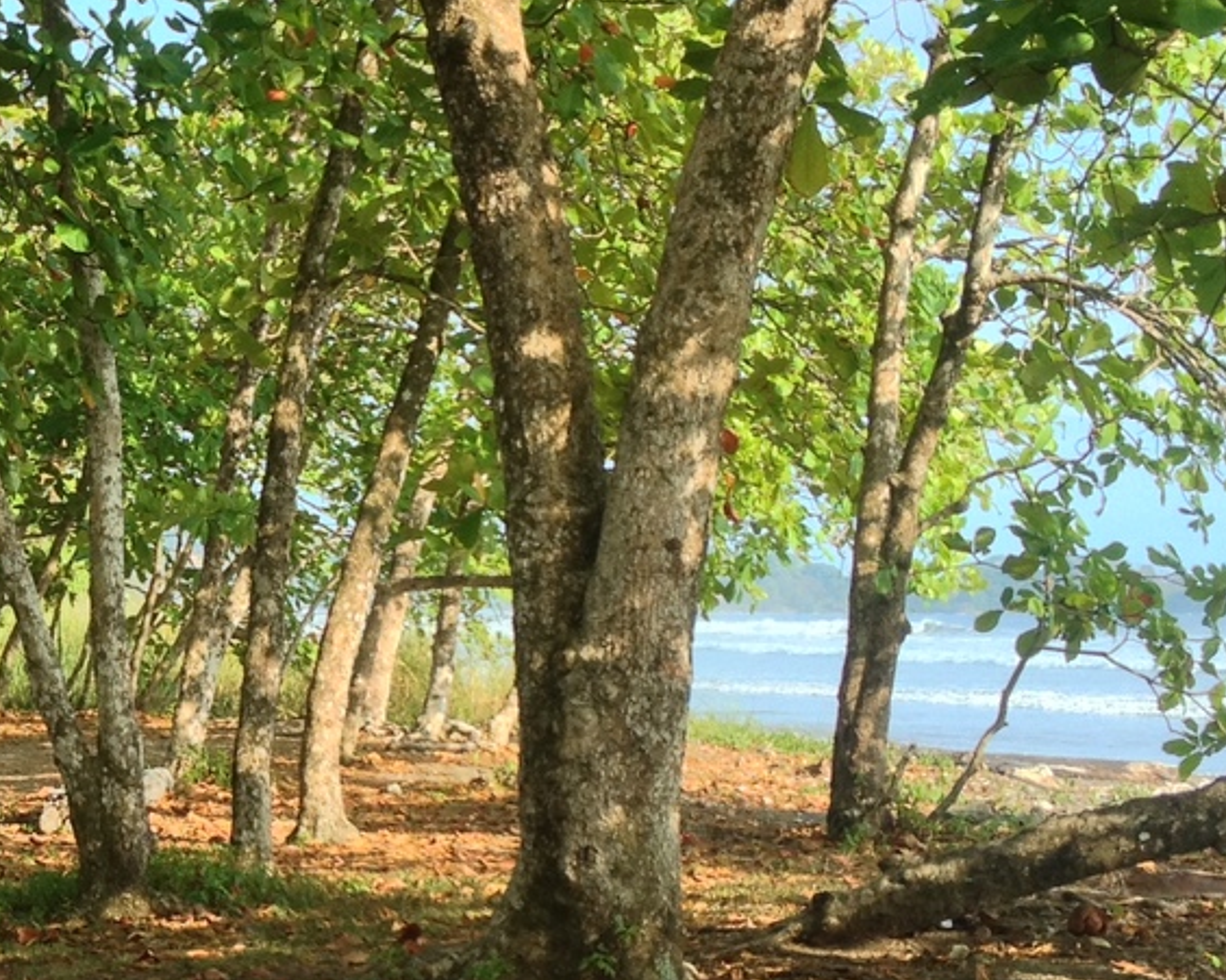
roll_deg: +0.4
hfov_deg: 19.2
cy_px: 582
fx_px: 3519
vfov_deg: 15.8
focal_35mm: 97
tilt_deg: -2.8
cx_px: -26
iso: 50
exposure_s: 1/319
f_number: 2.4
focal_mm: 4.28
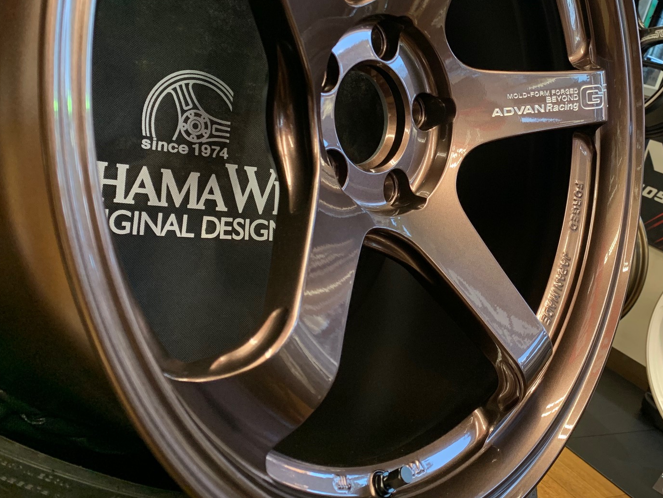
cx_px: 439
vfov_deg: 37.3
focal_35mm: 38
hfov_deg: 48.2
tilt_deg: -6.4
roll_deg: -18.7
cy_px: 159
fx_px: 728
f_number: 1.8
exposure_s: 1/50
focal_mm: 4.25
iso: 100
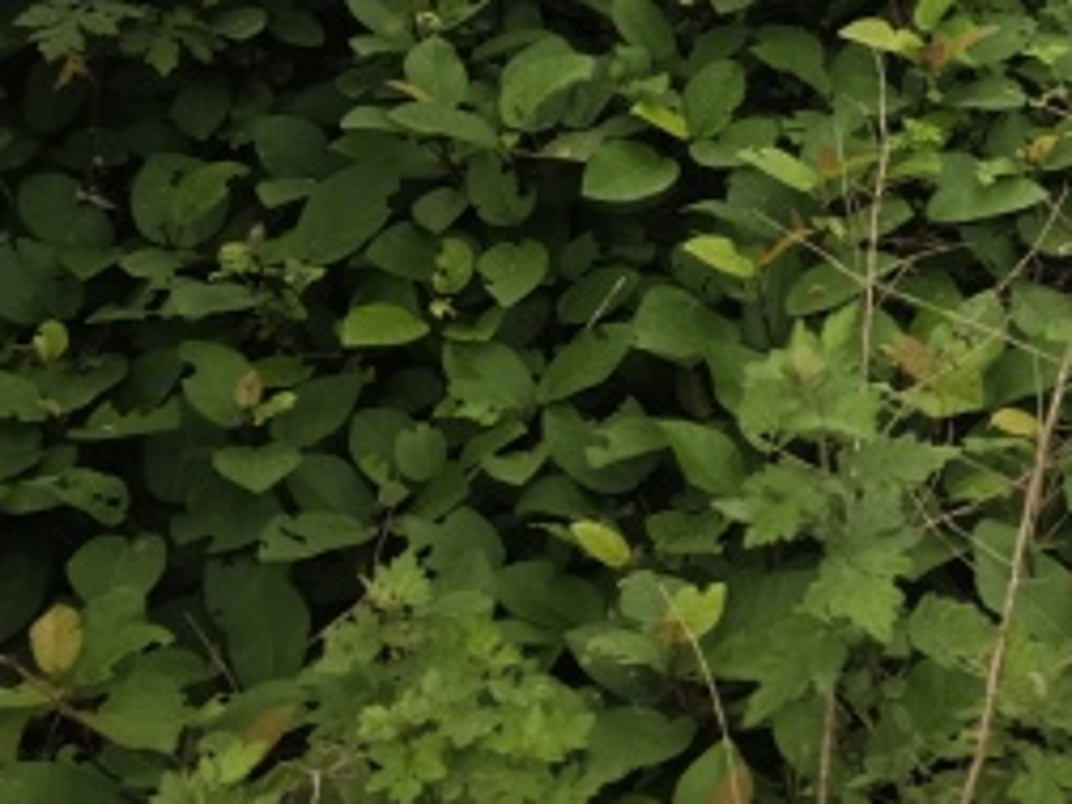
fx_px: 2261
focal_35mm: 73
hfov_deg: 23.8
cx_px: 1353
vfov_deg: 17.8
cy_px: -434
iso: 50
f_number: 1.6
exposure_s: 1/2723
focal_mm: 6.55
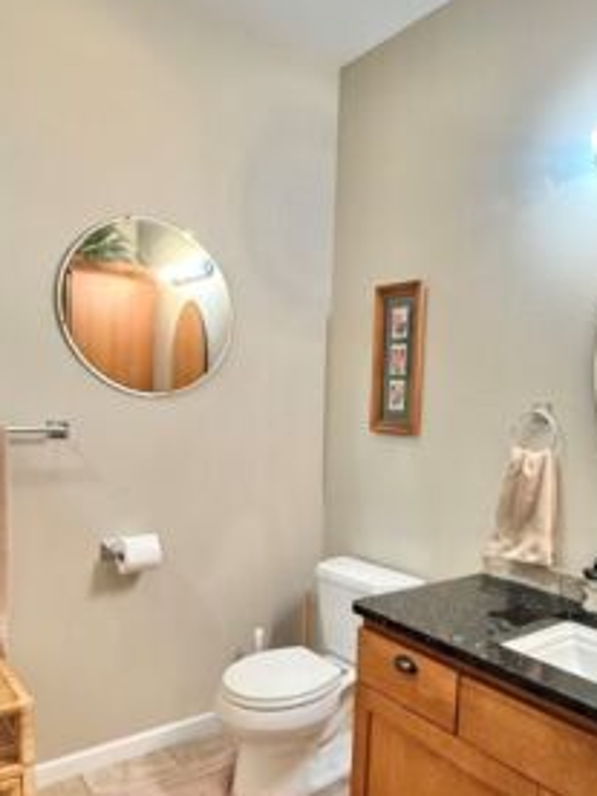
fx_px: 621
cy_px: 466
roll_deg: -3.3
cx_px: 384
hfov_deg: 50.7
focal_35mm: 27
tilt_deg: -4.4
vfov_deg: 64.9
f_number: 2.2
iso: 640
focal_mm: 2.22
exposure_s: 1/60
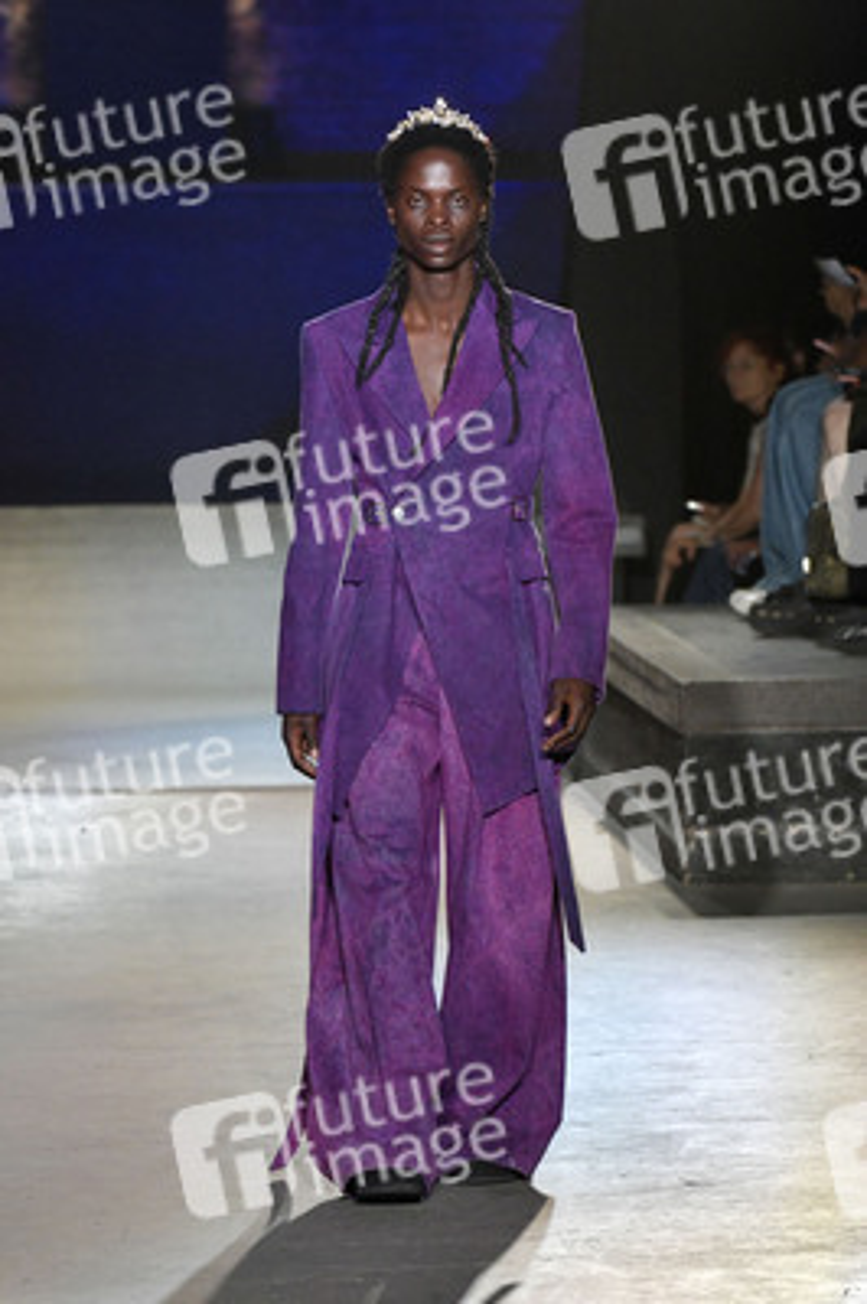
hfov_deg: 6.3
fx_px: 7816
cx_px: 434
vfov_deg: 9.5
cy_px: 652
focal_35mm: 216
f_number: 7.1
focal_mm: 180
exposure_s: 1/400
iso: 2500
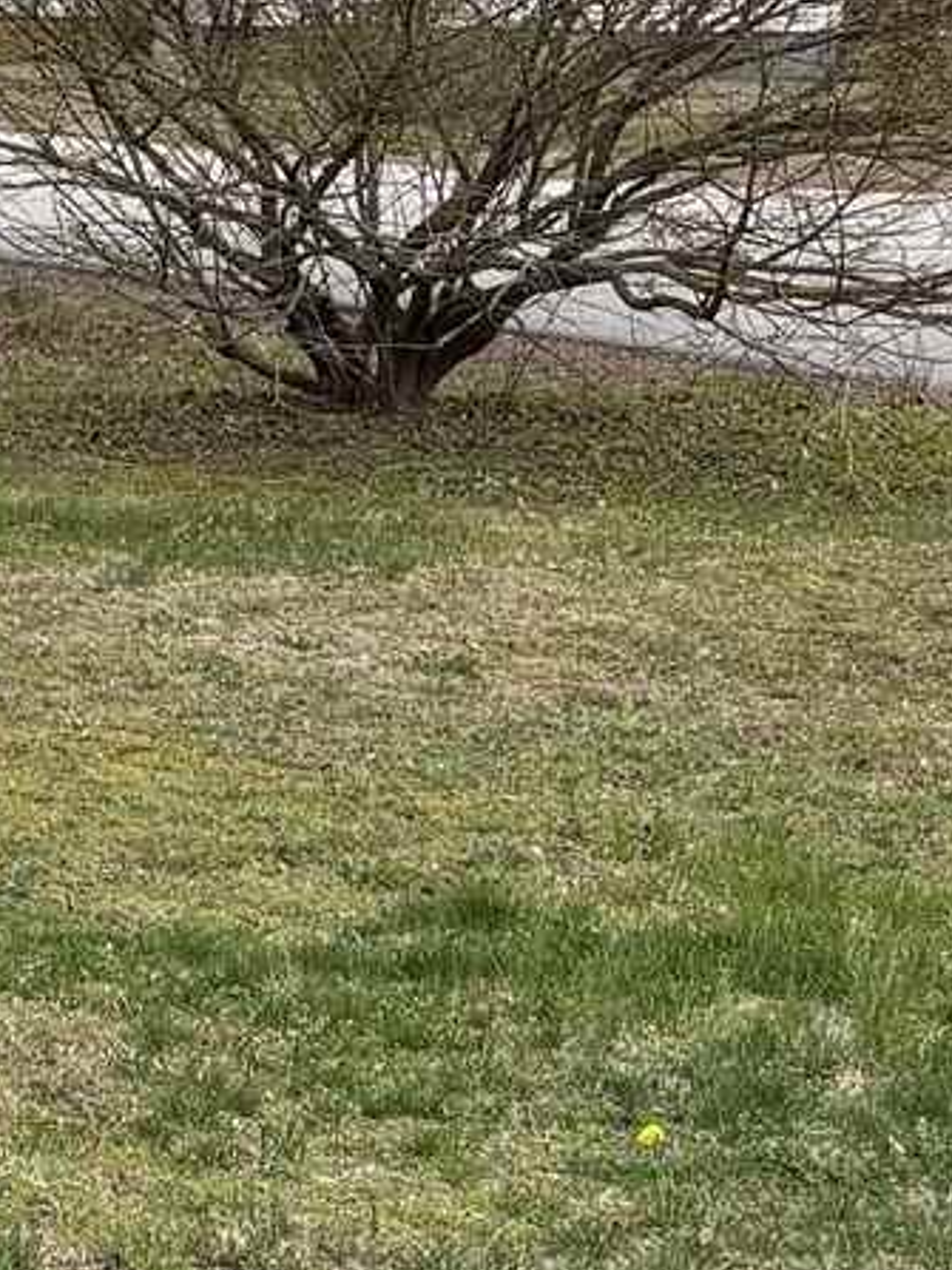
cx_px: -1398
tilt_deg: -4.7
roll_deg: -1.2
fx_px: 4916
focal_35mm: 134
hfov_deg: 9.7
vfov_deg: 14.7
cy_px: 497
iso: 50
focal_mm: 5.96
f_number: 1.6
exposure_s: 1/1517
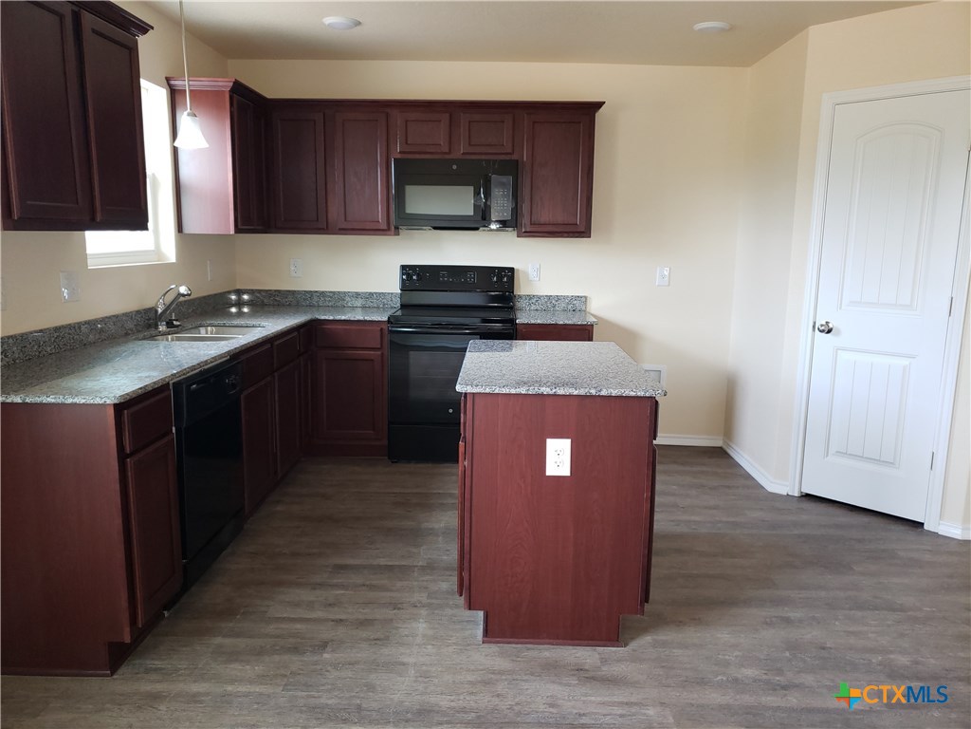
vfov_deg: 53.1
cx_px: 486
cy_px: 364
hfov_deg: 67.3
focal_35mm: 26
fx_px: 729
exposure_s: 1/24
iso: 125
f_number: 1.5
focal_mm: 4.3
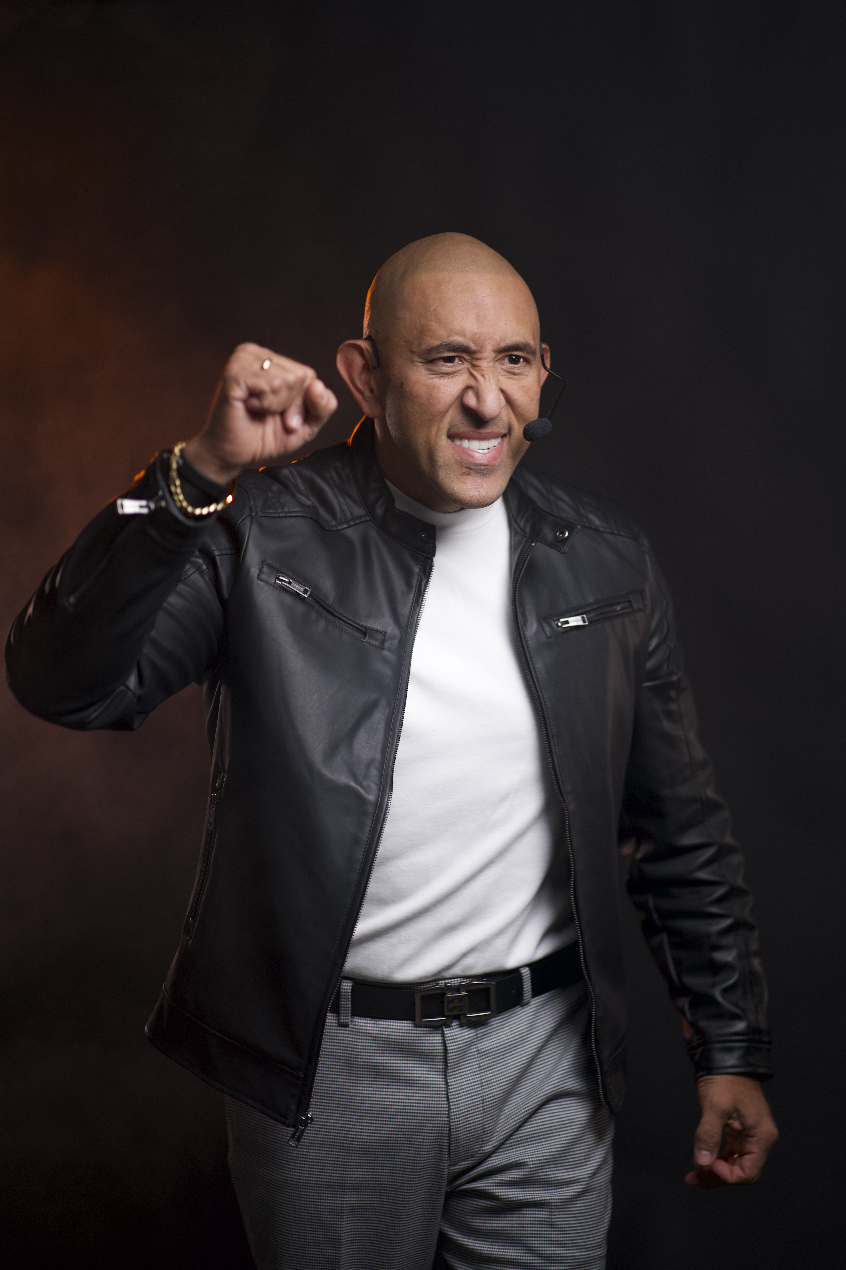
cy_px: 635
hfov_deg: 16.1
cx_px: 423
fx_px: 2996
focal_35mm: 85
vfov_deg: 23.9
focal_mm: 85
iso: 640
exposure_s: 1/400
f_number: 1.8
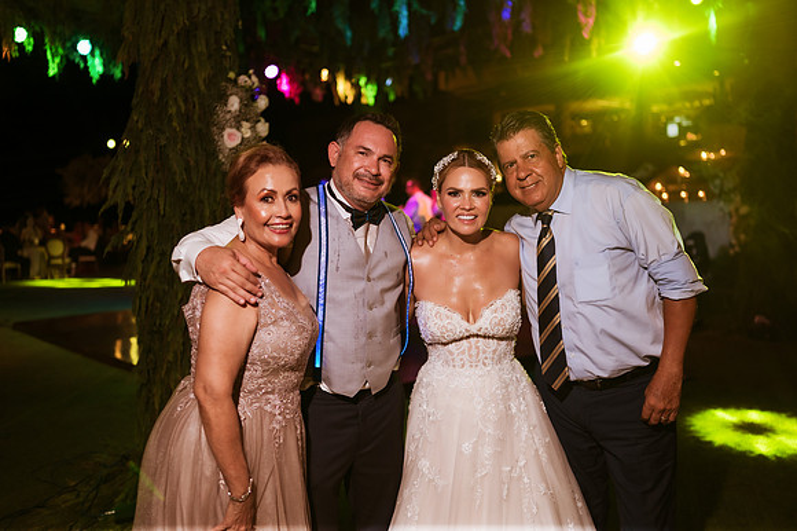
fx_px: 774
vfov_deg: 37.8
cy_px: 266
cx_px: 398
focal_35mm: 35
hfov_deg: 54.5
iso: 1600
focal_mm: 35
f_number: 1.8
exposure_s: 1/250
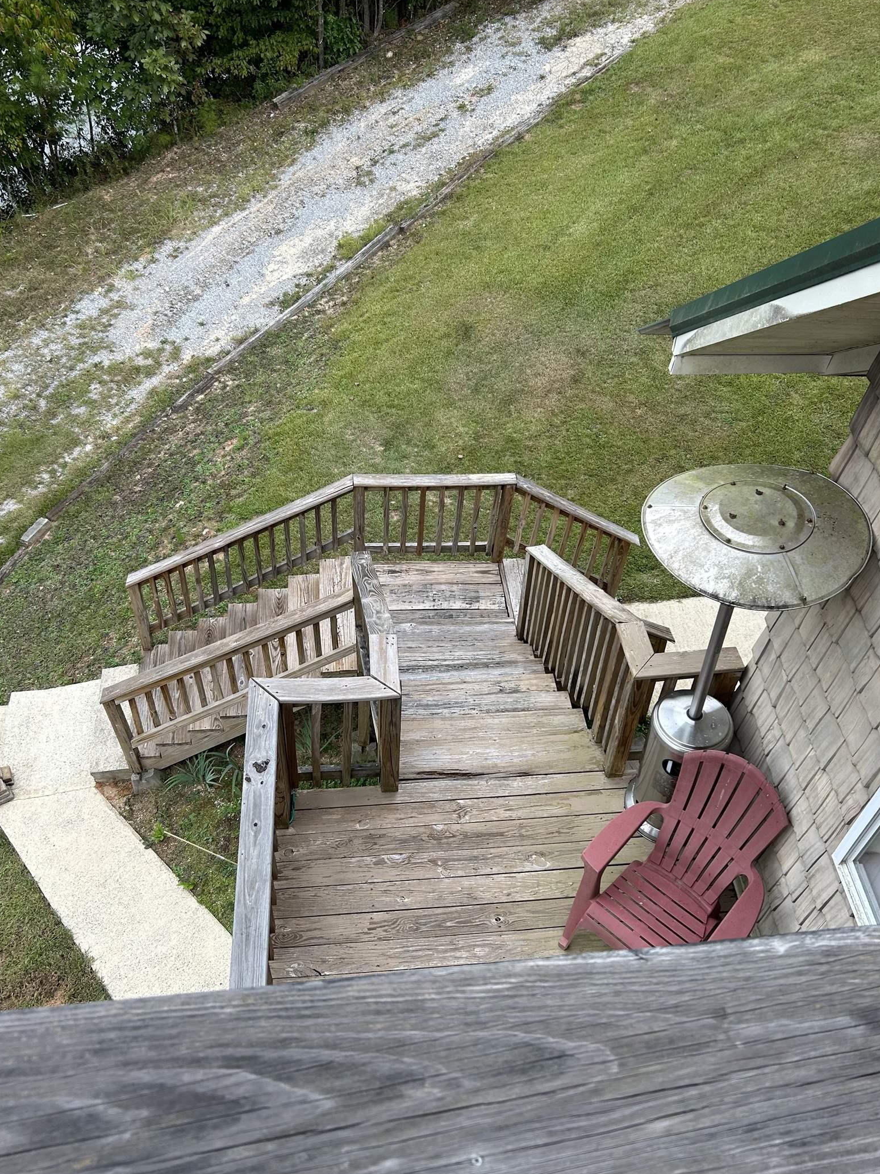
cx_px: 441
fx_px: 983
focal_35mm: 29
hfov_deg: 48.2
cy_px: 573
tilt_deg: -46.7
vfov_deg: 61.7
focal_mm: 5.7
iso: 40
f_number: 1.5
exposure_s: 1/173
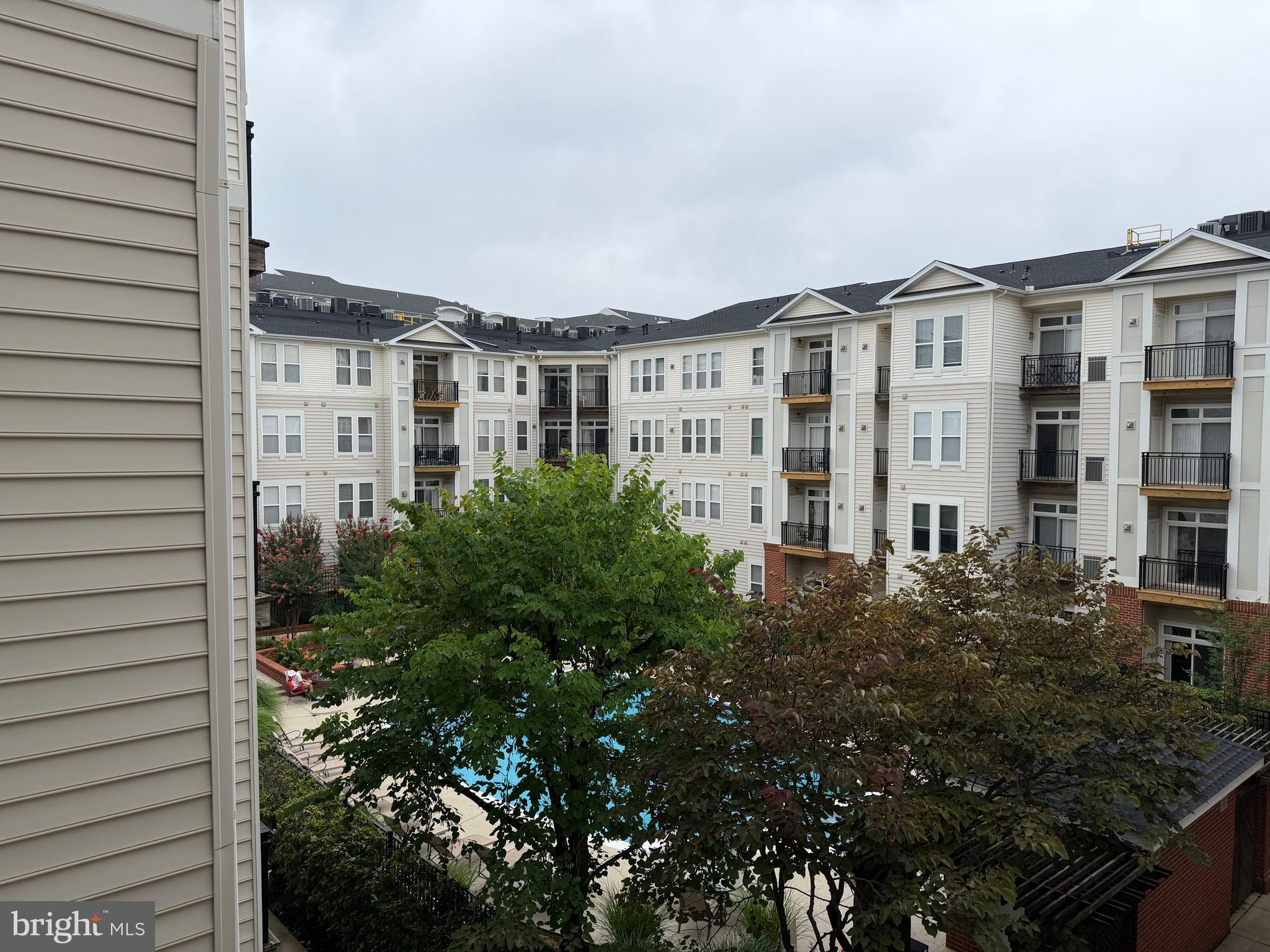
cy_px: 476
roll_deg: -0.1
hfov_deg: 71.6
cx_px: 635
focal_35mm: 24
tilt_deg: -1.6
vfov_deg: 56.8
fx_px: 881
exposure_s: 1/3953
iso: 80
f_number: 1.78
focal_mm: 6.76
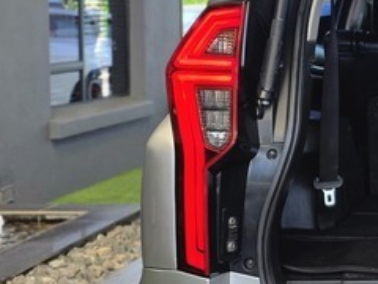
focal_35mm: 98
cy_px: 66
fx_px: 1070
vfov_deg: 15.0
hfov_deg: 18.1
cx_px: 548
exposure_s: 1/180
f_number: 1.7
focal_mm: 6.25
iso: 32
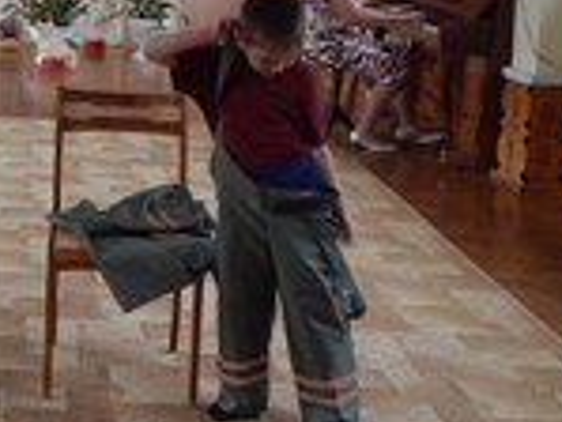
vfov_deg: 19.3
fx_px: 1219
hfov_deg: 24.4
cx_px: -45
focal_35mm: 75
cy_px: 45
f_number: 3.1
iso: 125
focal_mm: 4.5
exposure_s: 1/40
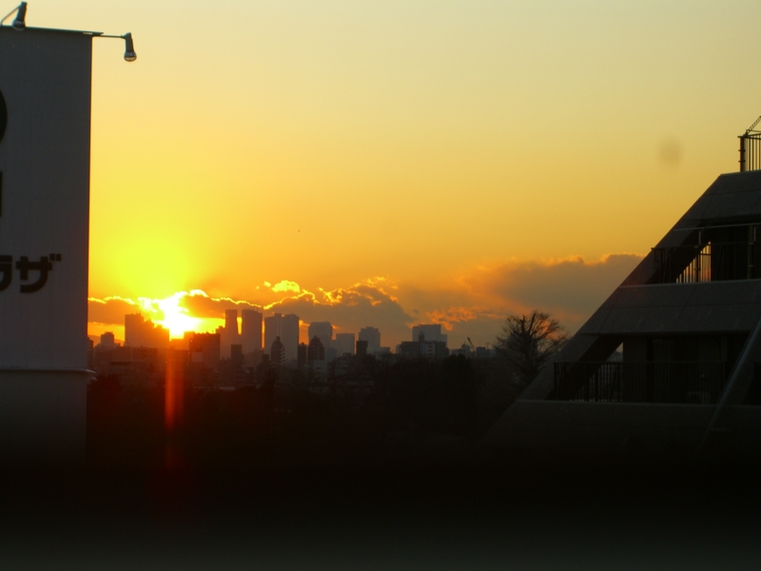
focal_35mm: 114
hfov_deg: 17.3
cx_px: 380
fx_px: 2506
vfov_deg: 13.0
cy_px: 286
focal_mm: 23.7
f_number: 5.1
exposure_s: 1/160
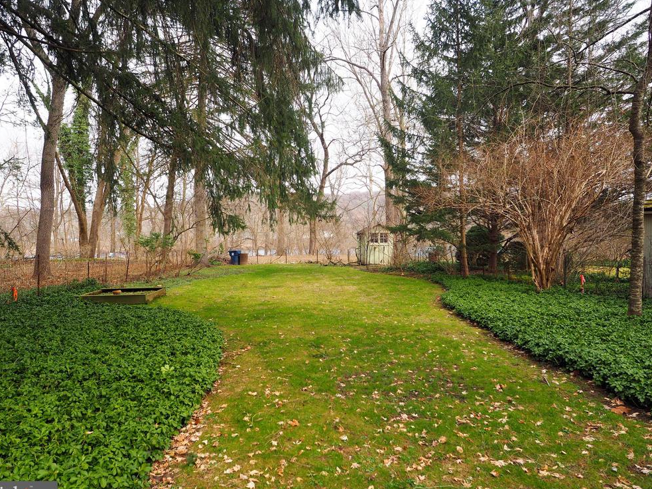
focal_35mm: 25
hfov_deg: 69.4
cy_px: 253
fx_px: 471
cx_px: 314
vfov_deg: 54.9
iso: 200
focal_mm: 12
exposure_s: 1/250
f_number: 3.5
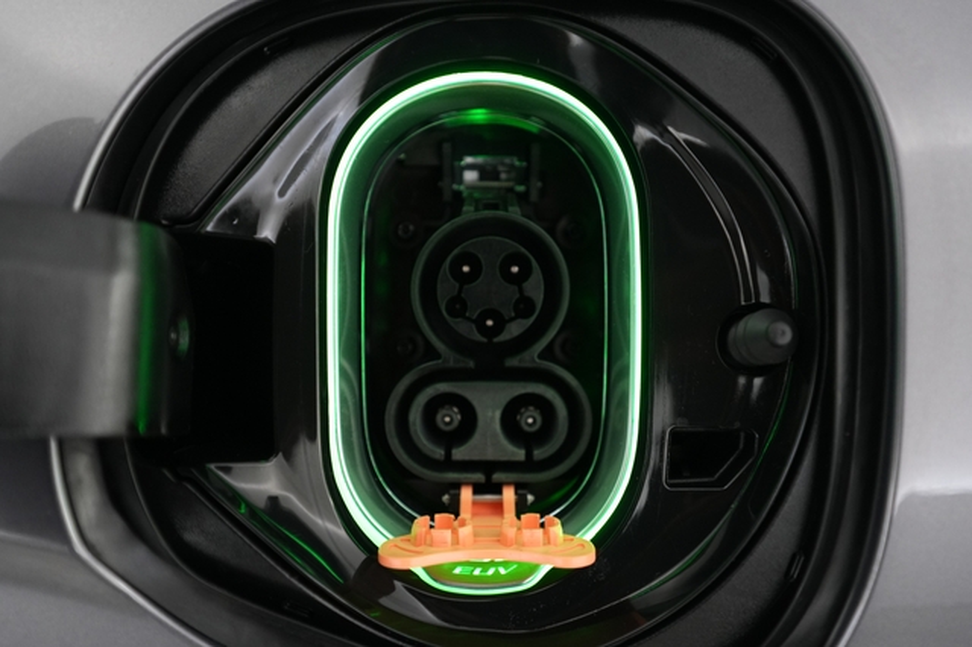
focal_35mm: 28
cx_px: 486
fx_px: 756
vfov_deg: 46.4
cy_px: 324
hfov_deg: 65.5
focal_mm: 28
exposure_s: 1/60
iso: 2500
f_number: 2.8
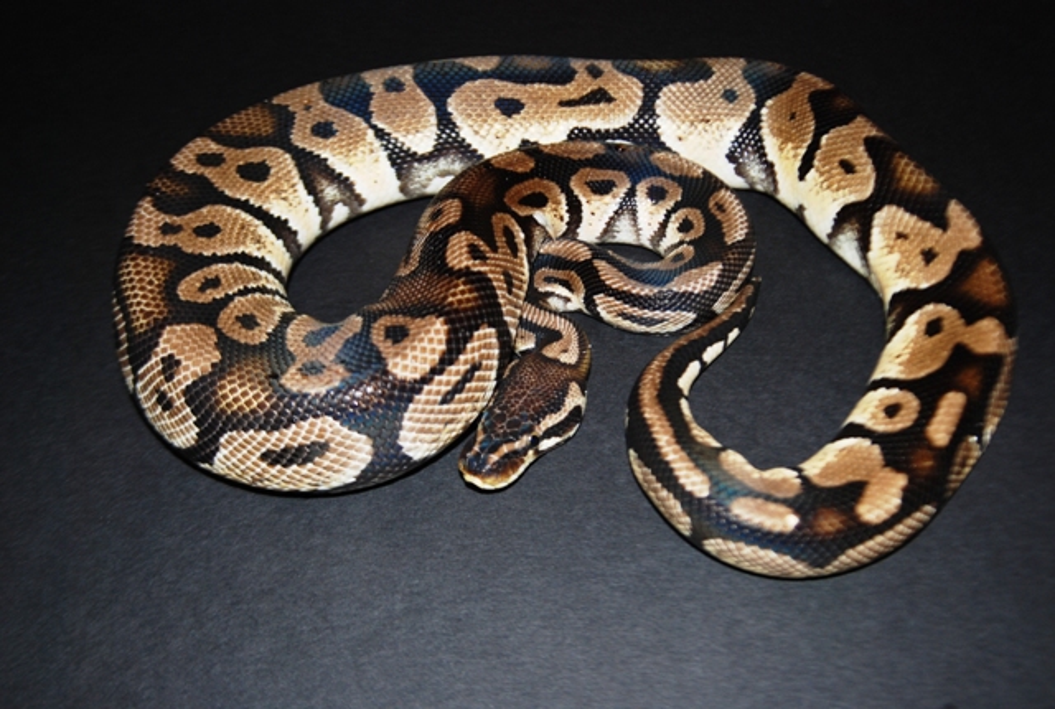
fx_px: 1234
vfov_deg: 32.1
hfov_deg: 46.3
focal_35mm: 42
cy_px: 354
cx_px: 528
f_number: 3.3
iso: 200
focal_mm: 28
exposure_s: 1/60
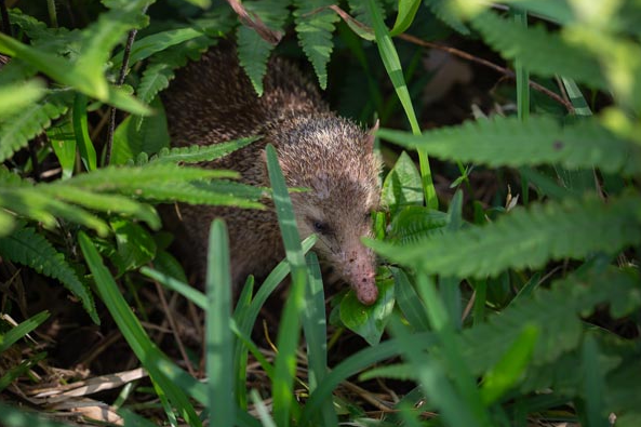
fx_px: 1531
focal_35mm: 86
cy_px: 213
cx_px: 319
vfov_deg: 15.9
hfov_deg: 23.7
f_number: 2.8
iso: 800
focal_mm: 85
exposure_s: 1/1250
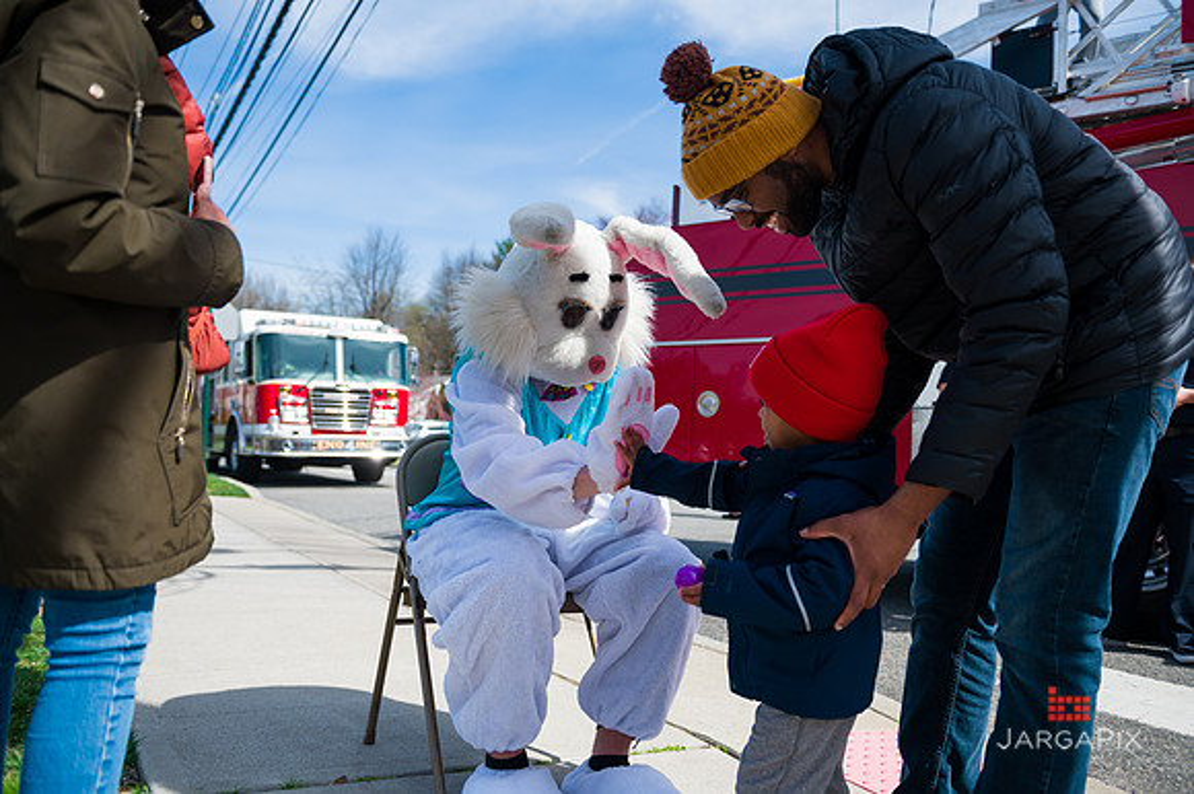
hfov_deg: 63.7
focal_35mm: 29
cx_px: 597
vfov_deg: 44.9
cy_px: 397
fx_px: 961
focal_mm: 29
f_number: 4
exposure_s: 1/3200
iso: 200
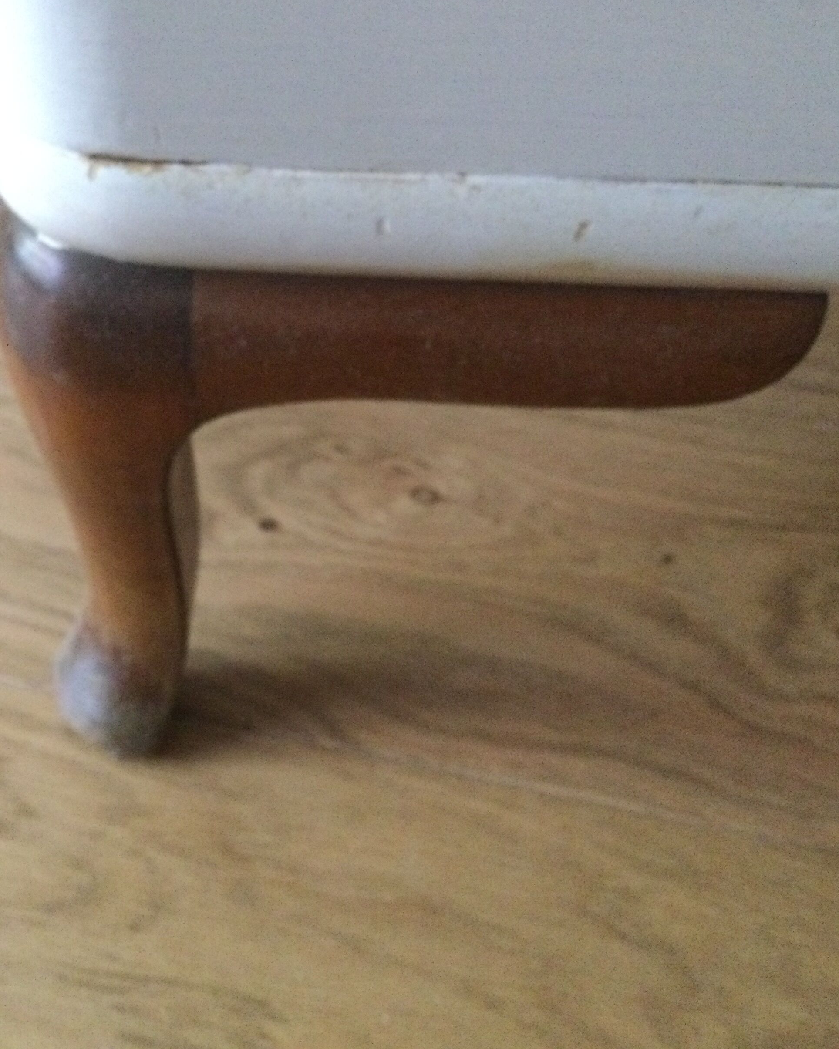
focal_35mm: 41
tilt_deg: -48.2
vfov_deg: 44.8
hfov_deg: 36.4
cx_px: 369
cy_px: 517
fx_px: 1273
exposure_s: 1/17
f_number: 2.4
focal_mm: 3.3
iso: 320
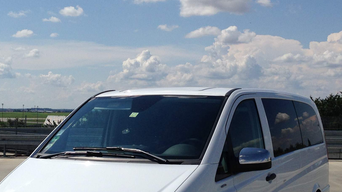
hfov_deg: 29.3
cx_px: 148
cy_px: 93
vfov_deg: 16.8
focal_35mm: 72
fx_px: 653
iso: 50
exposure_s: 1/4184
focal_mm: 4.12
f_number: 2.4
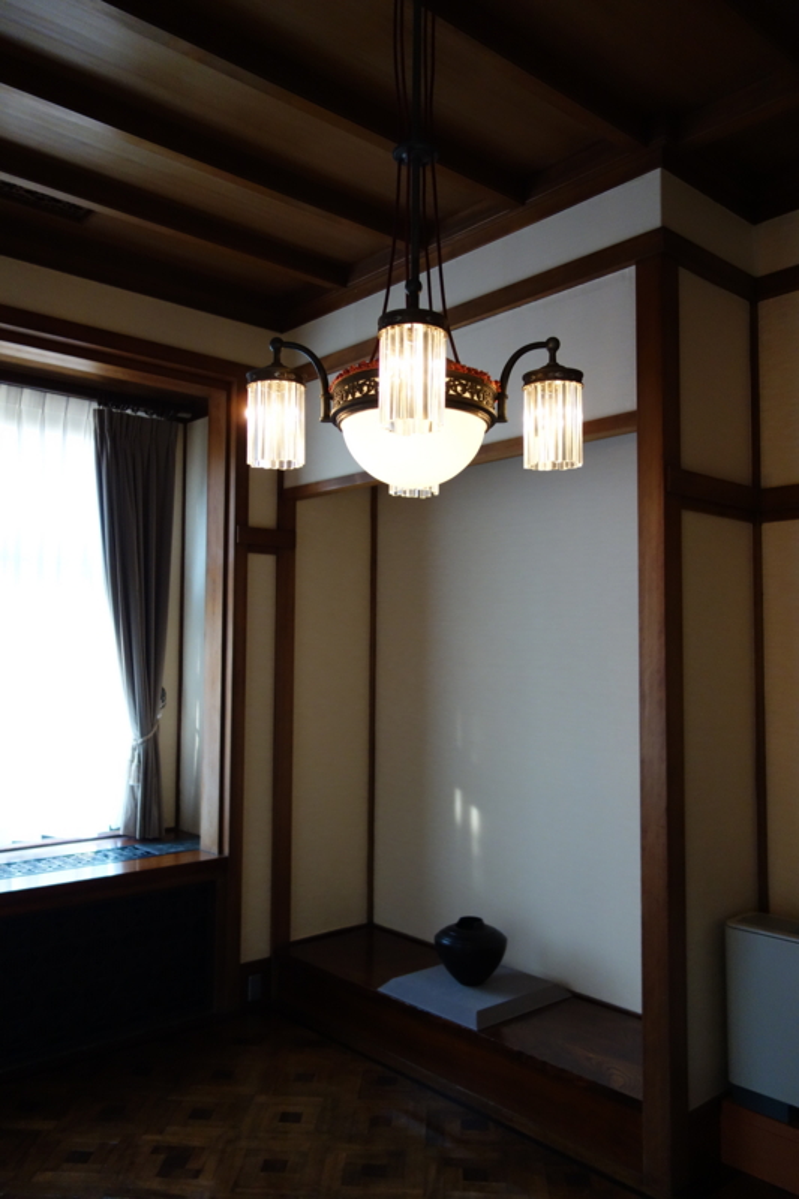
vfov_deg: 65.5
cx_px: 400
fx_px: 932
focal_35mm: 28
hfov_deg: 46.4
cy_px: 600
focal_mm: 10.4
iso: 500
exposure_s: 1/250
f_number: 1.8
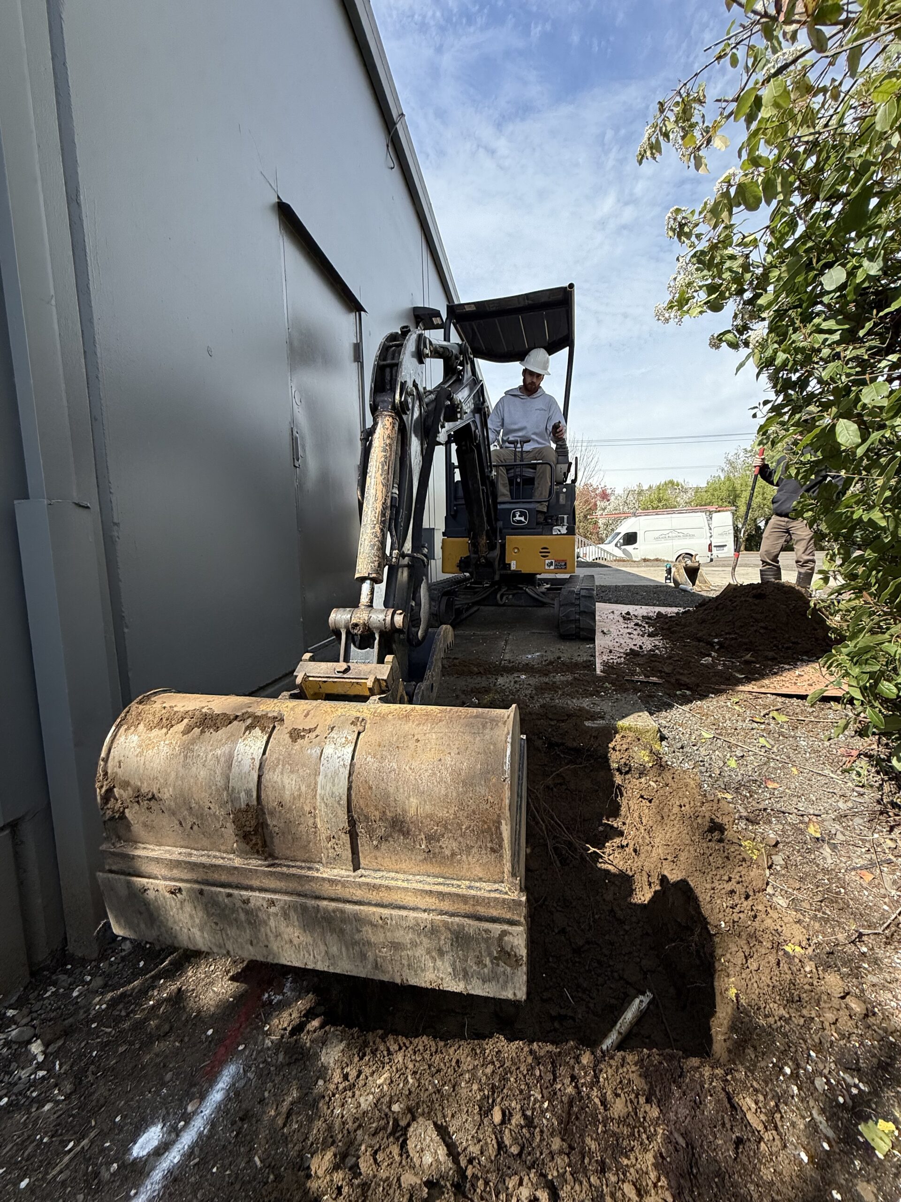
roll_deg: +1.5
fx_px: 486
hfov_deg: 85.7
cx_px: 450
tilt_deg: -4.0
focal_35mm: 14
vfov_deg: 102.1
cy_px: 601
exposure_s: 1/928
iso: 64
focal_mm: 2.22
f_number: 2.2
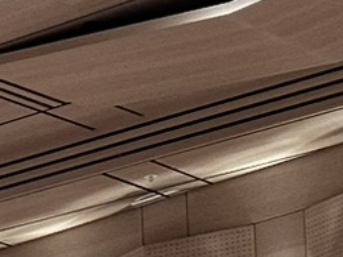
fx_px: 1873
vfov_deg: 7.3
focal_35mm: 189
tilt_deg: +4.8
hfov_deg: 7.7
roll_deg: -1.0
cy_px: 630
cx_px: -954
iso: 160
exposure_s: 1/60
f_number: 1.78
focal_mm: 6.86
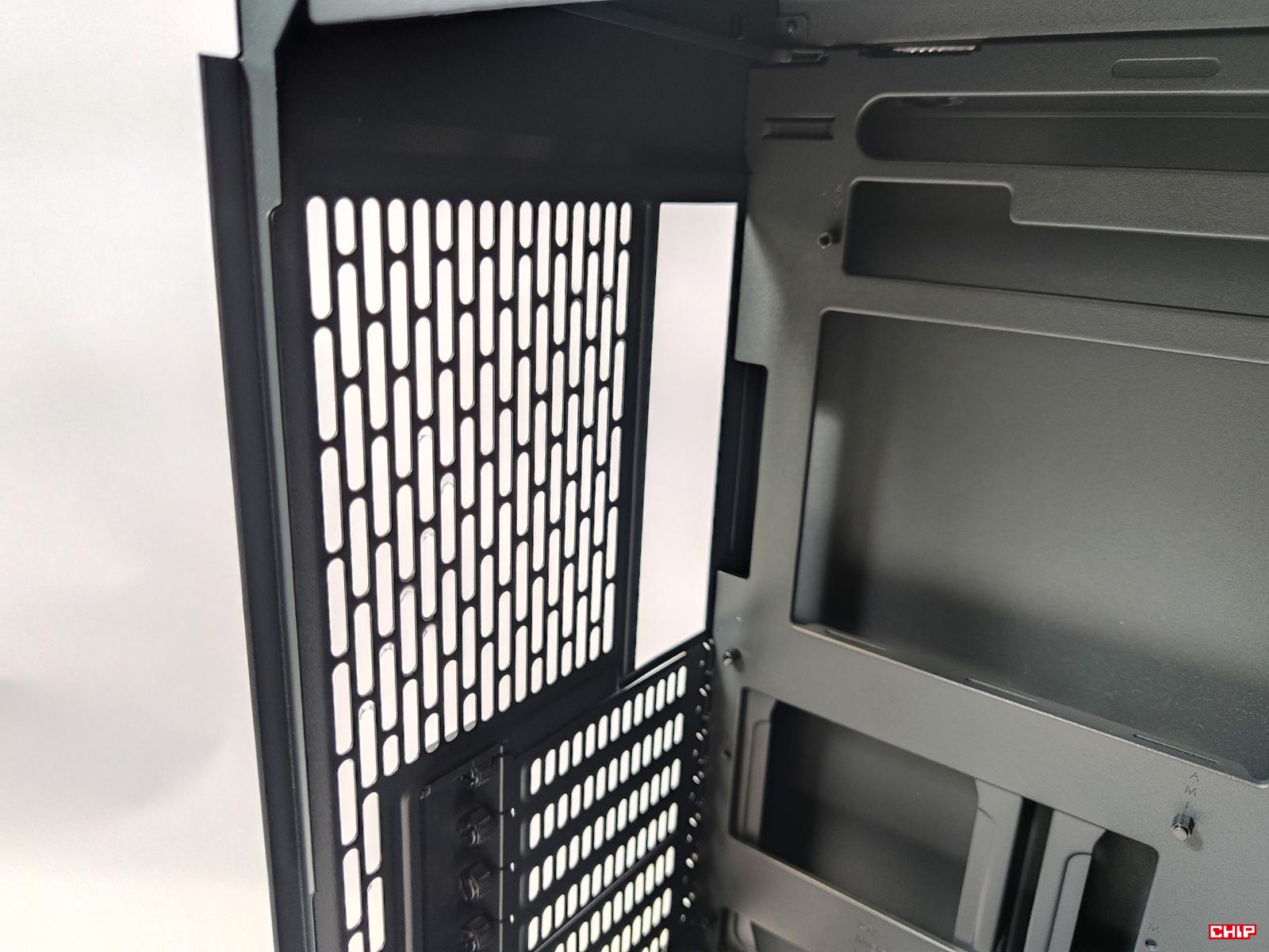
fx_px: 880
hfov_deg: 71.6
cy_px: 476
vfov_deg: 56.8
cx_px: 634
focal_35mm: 24
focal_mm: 6.78
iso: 308
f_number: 1.85
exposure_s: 1/33
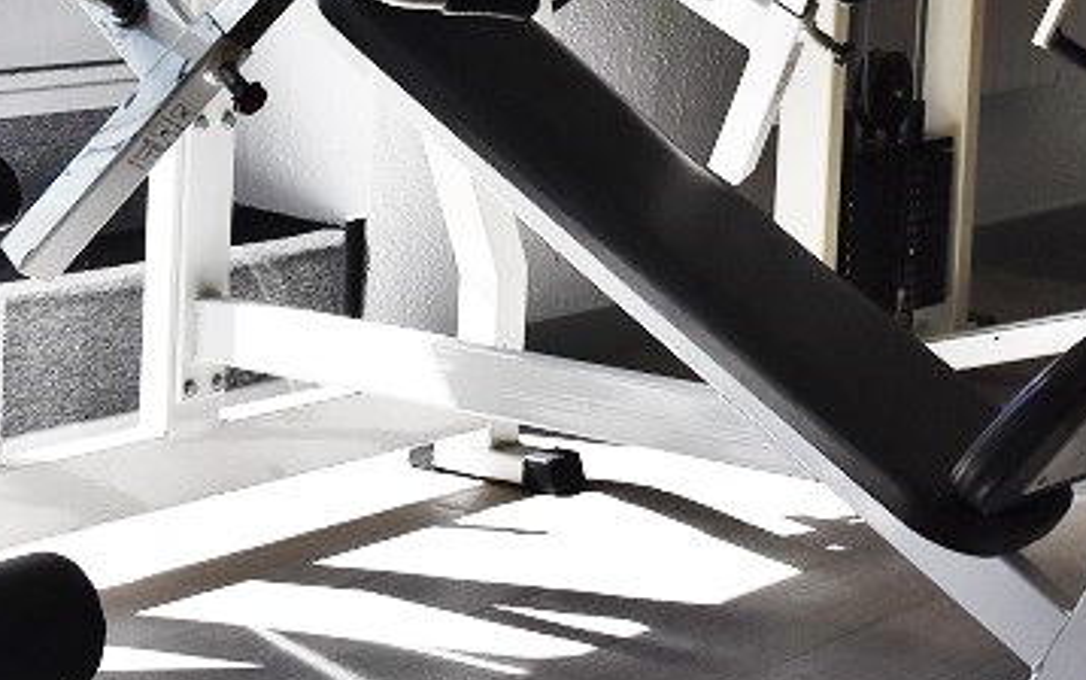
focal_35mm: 105
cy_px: -91
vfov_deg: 12.2
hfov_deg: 19.5
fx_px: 3109
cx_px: 931
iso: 800
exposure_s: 1/400
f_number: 8
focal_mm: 24
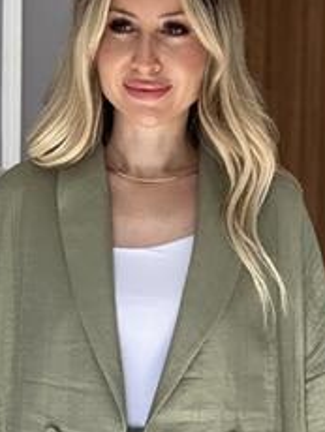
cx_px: 148
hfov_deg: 8.5
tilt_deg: -6.6
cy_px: 379
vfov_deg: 11.3
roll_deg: -1.1
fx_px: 2174
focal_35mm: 174
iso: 160
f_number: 2.8
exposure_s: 1/121
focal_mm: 9
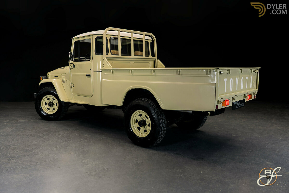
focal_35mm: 32
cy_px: 96
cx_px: 144
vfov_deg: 41.1
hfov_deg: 58.7
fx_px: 257
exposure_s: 1/2.5
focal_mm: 32
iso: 250
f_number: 8
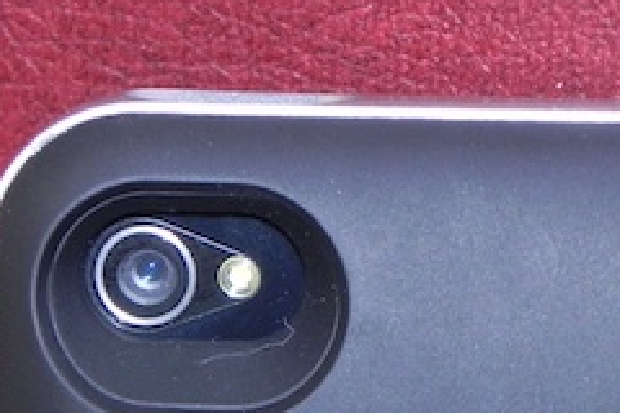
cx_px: 470
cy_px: 481
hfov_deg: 7.8
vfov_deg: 5.2
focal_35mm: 264
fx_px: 4546
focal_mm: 18.8
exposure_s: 1/125
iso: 160
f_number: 4.5
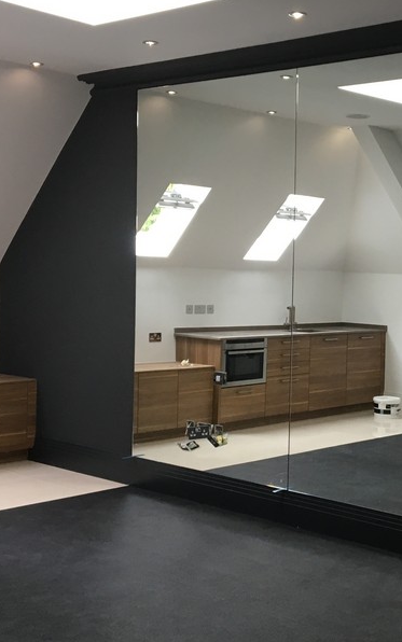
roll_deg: -1.2
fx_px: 963
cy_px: 307
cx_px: 378
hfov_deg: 22.9
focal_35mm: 55
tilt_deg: -2.7
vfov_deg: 36.9
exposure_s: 1/33
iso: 50
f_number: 2.2
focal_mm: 4.15
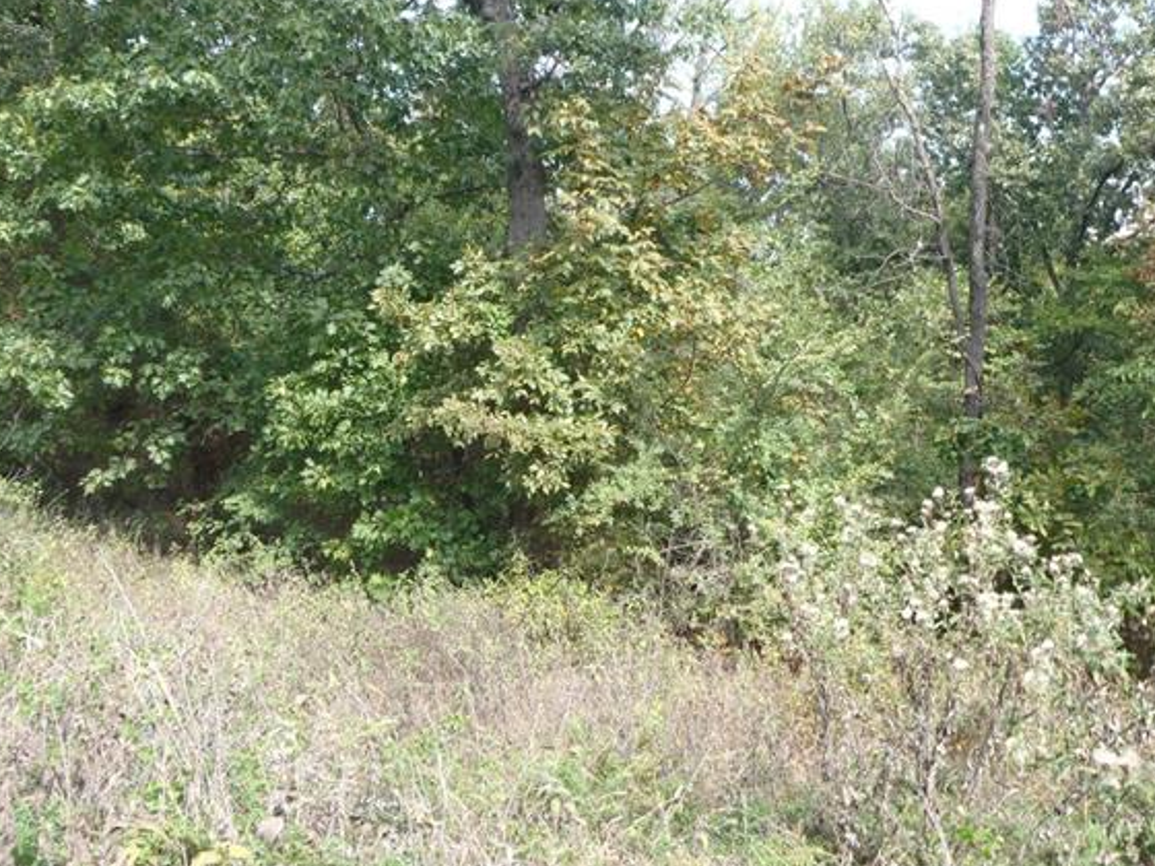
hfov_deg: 56.8
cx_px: 561
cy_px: 419
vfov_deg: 44.2
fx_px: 1068
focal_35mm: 32
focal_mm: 5
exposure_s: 1/80
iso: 64
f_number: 4
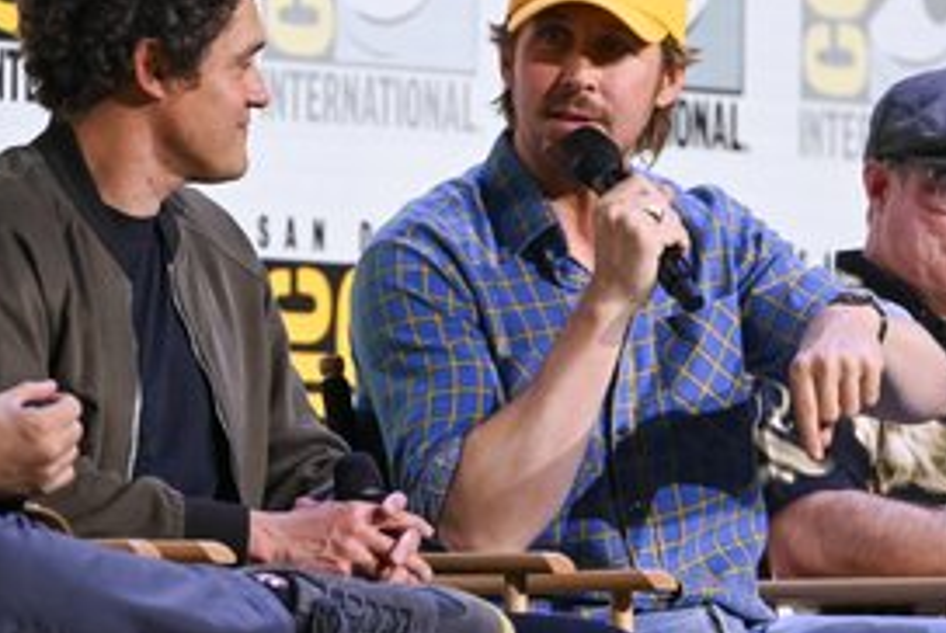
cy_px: 278
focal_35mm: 587
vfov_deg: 2.3
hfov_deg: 3.5
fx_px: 15441
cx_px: 546
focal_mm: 400
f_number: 5.6
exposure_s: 1/250
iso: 8000
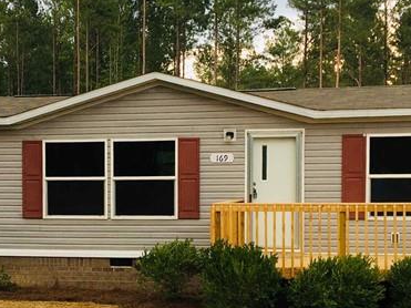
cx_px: 136
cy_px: 220
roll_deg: +1.8
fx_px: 950
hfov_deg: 24.3
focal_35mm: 80
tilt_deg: -3.1
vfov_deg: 18.3
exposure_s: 1/40
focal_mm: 4.15
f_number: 2.2
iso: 25
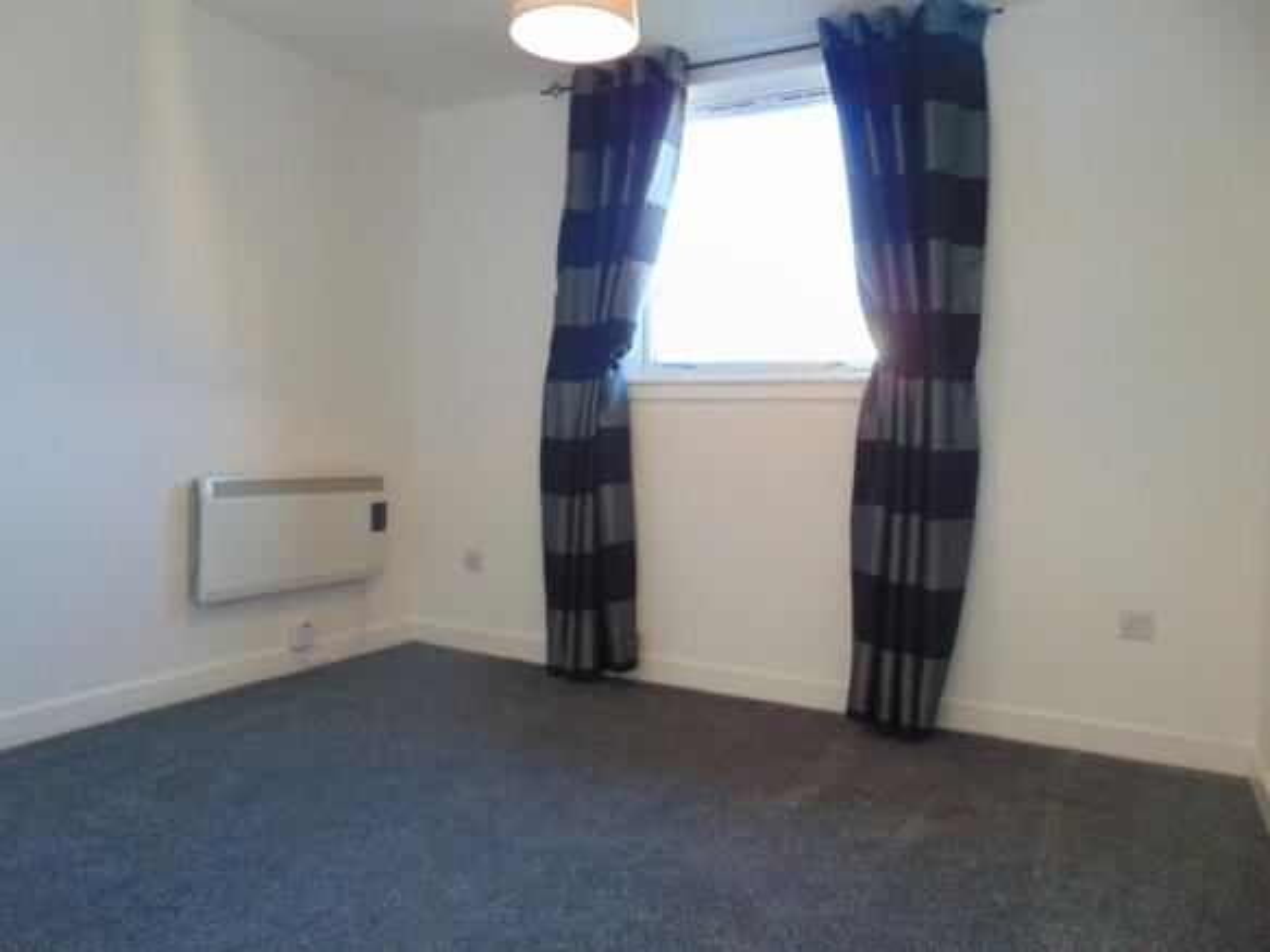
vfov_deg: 54.9
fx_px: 917
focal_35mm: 25
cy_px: 476
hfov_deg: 69.4
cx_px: 635
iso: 320
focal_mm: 4.5
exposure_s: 1/30
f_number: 3
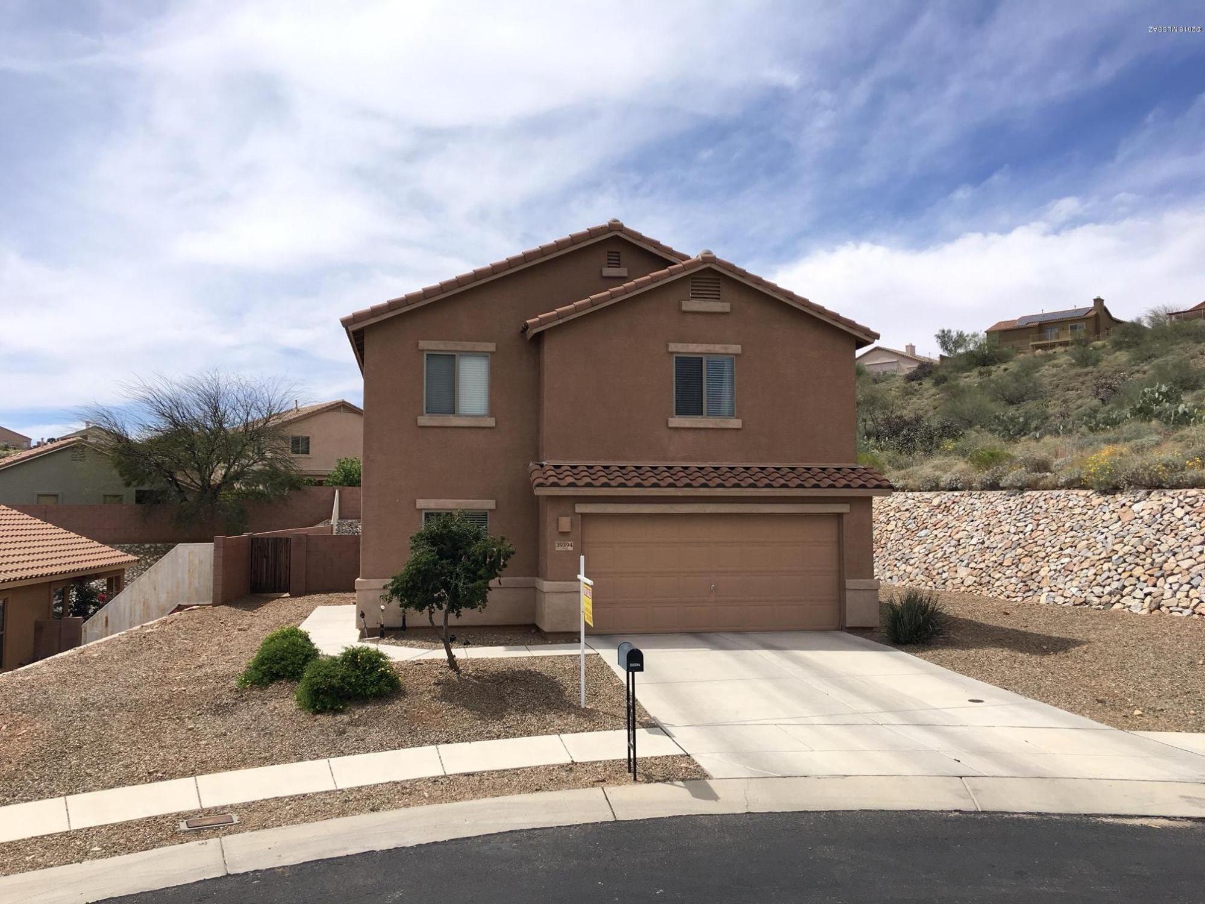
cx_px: 602
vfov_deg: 48.2
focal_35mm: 29
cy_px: 452
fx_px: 1010
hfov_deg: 61.7
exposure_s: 1/1570
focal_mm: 4.15
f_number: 2.2
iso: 25
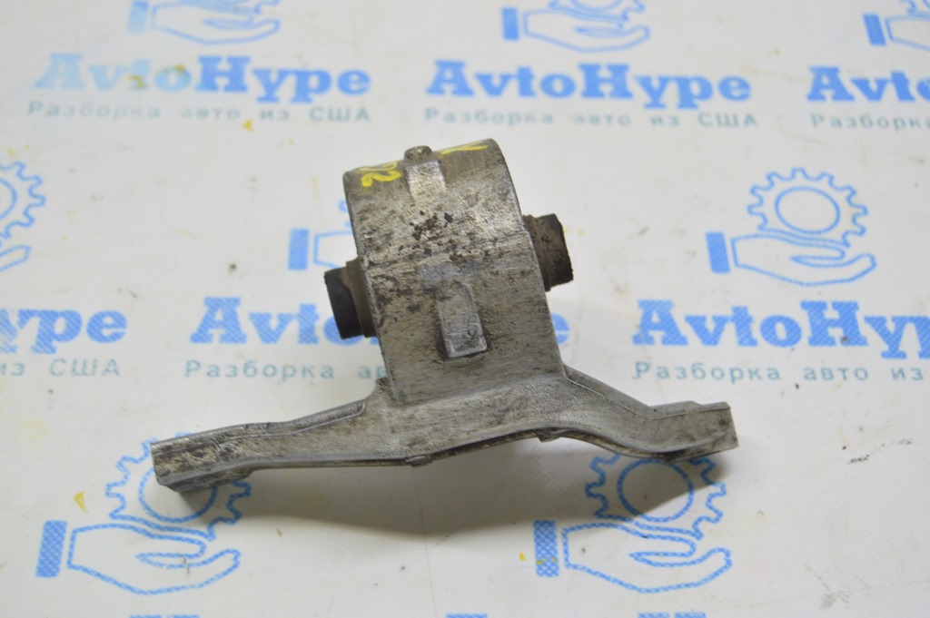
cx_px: 465
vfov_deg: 22.6
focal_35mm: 60
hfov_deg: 33.4
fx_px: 1549
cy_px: 309
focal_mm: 40
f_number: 5.6
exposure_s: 1/20
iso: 400
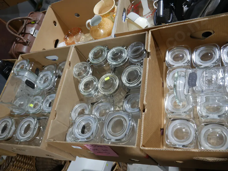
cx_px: 114
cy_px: 86
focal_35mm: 32
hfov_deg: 56.8
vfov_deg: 44.2
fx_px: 211
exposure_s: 1/60
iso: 320
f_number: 3.6
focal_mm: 16
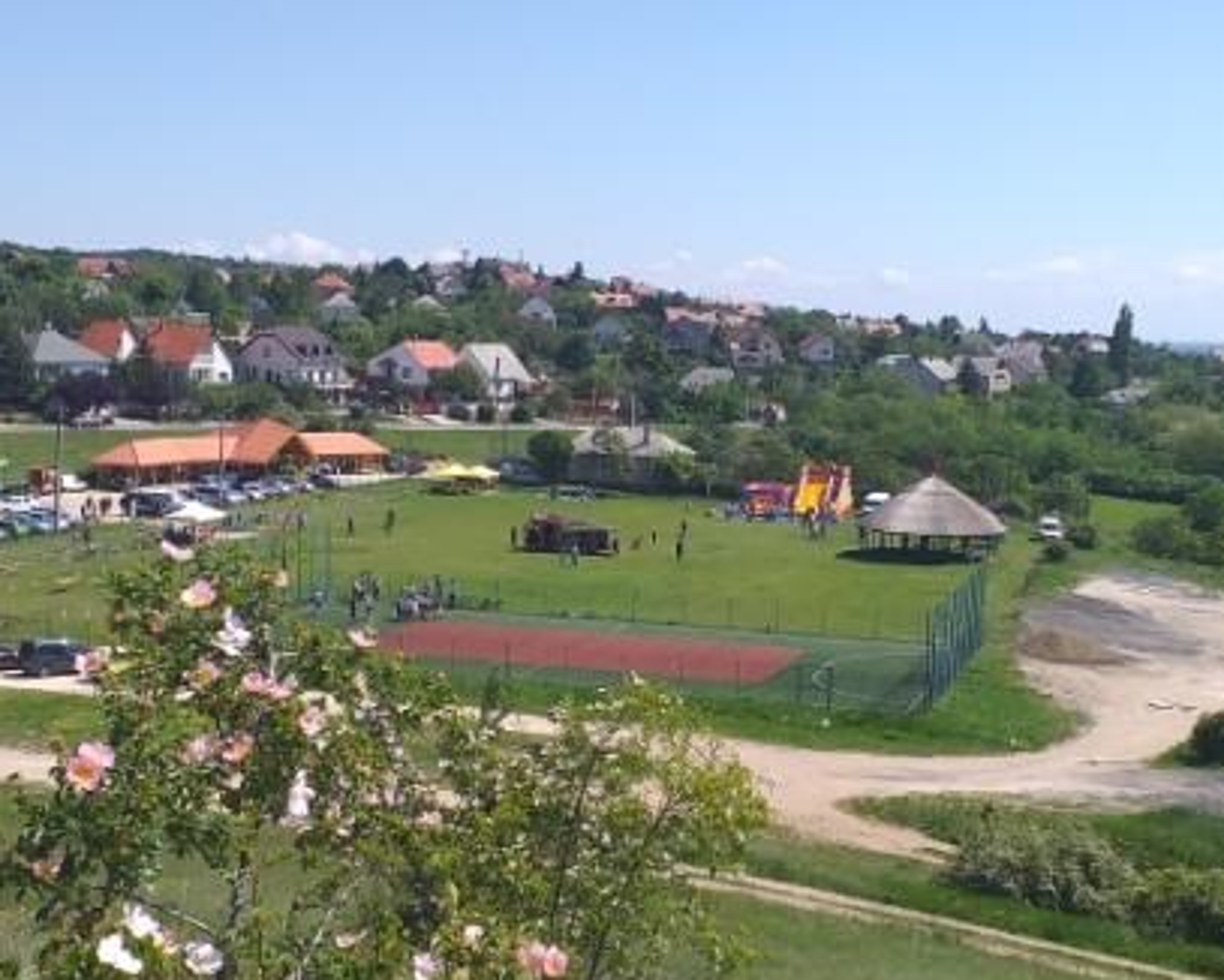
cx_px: 595
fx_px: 1051
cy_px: 502
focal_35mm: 29
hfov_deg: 60.4
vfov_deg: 50.0
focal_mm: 3.6
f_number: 1.9
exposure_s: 1/1381
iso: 40
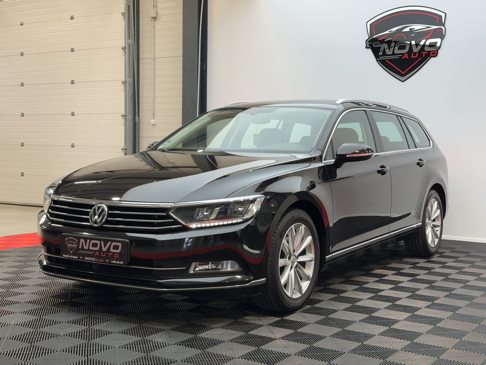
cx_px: 243
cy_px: 182
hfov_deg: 39.7
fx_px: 674
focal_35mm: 48
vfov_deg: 30.3
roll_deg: -1.4
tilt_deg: -2.3
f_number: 1.78
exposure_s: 1/169
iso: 50
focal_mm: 6.86
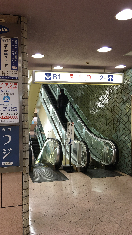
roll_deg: +0.7
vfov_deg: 61.0
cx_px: 47
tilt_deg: +1.0
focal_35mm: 32
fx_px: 199
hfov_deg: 36.4
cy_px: 118
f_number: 2.2
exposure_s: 1/15
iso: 32
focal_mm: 4.15
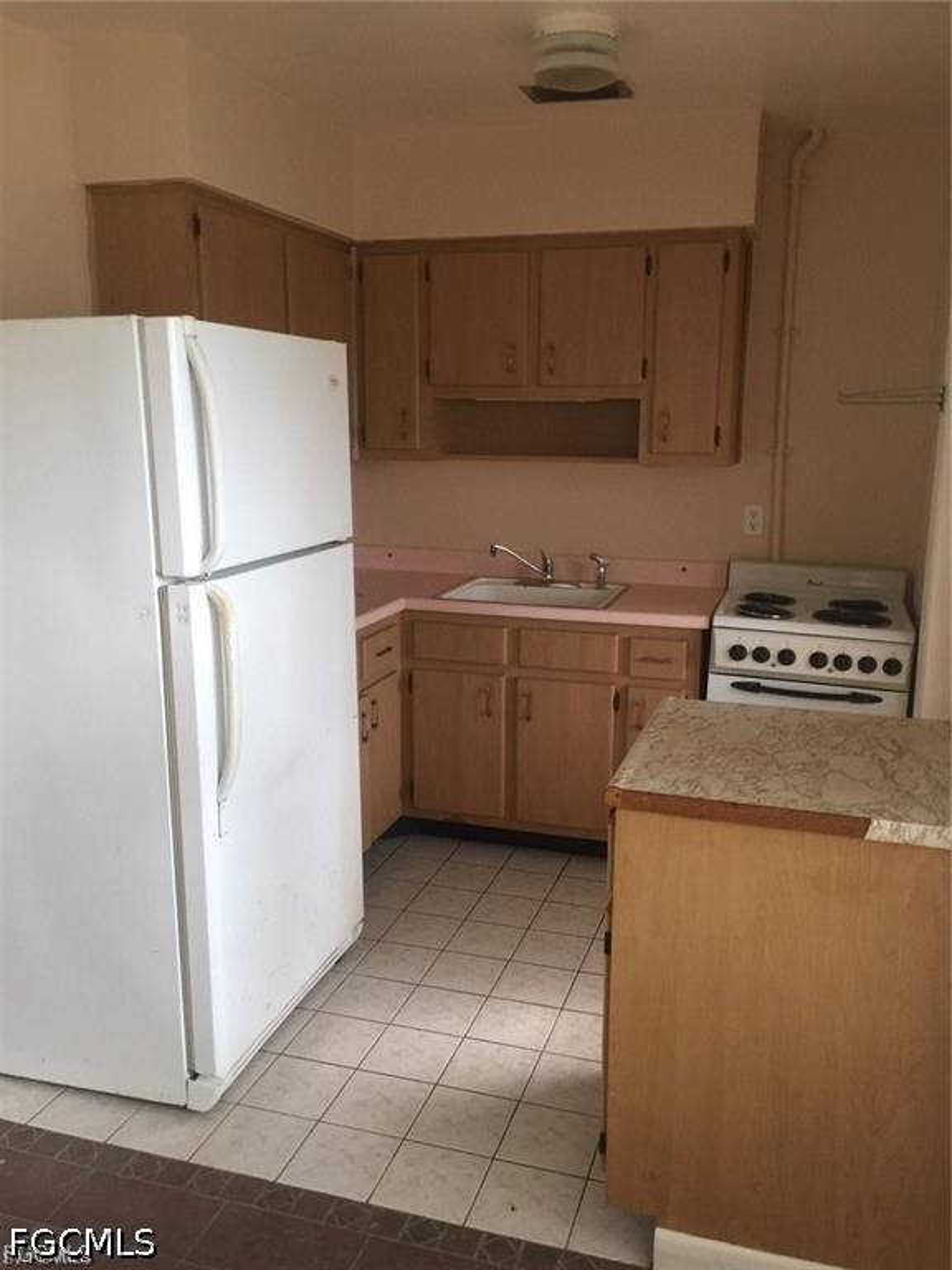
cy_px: 635
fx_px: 1063
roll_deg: -0.8
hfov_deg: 48.2
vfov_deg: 61.7
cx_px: 476
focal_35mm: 29
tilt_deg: -10.8
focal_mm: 4.15
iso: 80
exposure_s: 1/15
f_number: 2.2
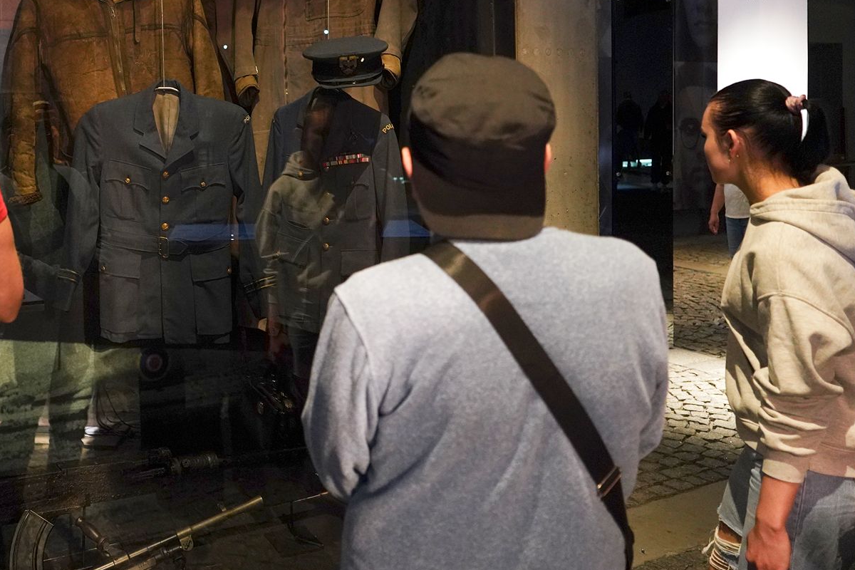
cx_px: 221
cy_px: 125
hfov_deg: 46.8
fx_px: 950
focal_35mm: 40
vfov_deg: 32.6
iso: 3200
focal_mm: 24
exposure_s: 1/80
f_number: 2.8
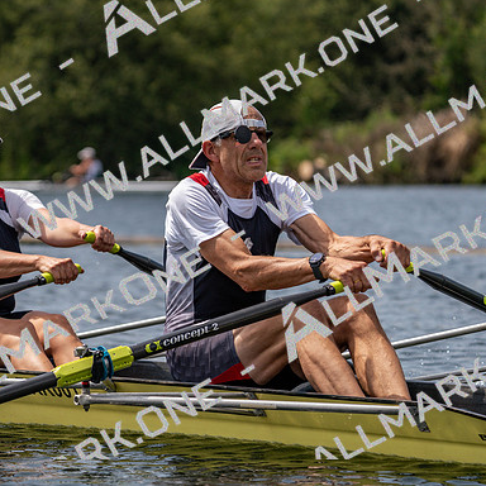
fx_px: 4082
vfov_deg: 6.8
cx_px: 173
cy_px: 242
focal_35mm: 257
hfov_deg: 6.8
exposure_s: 1/1600
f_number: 5.6
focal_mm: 200
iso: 200
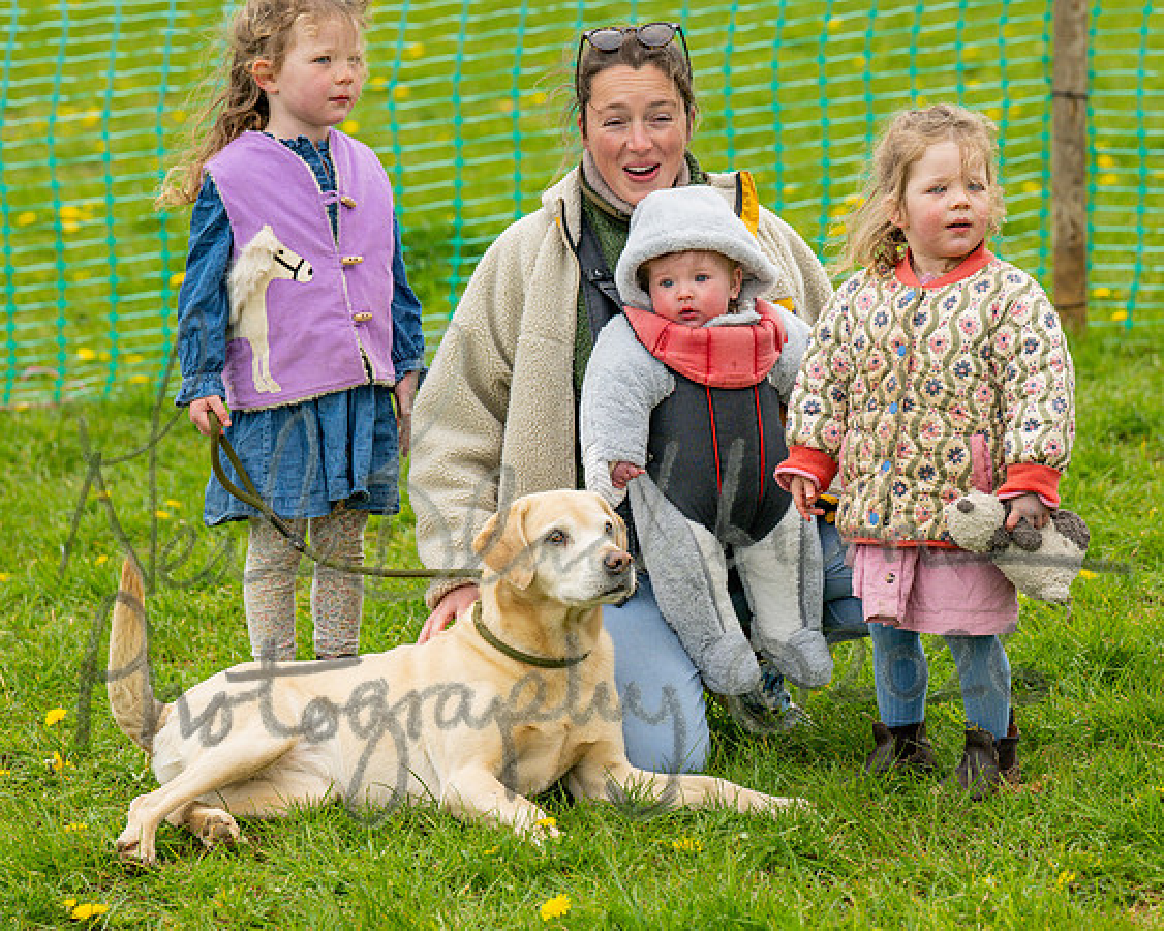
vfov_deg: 10.0
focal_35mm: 154
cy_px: 553
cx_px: 588
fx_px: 5301
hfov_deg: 12.5
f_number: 4.5
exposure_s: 1/2000
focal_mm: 115
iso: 400
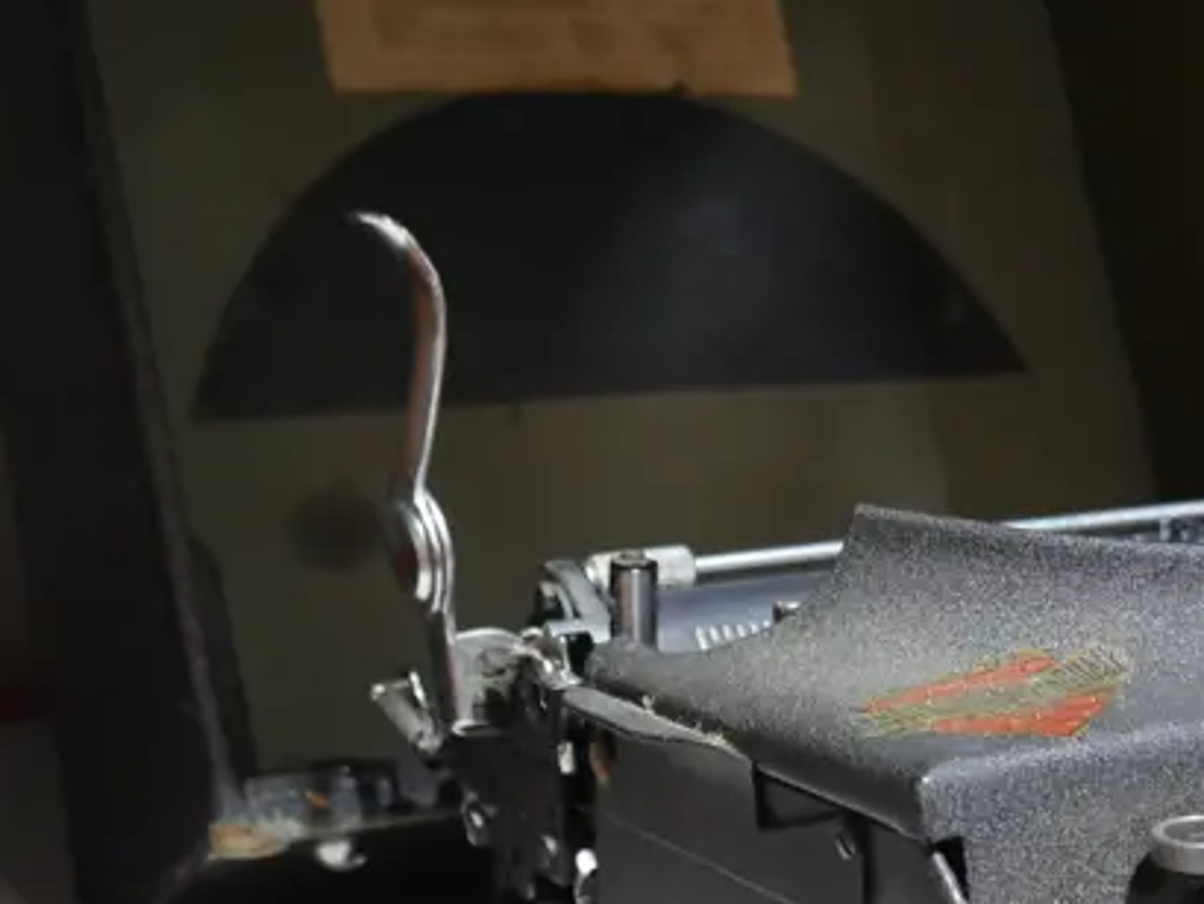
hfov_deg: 23.1
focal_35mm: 80
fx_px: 2784
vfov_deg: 18.3
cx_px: 1277
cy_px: 744
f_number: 3.6
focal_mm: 16
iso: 1250
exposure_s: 1/60
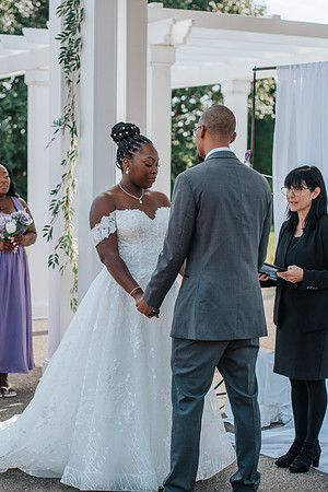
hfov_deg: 18.2
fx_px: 1024
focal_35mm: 75
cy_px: 246
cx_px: 116
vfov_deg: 27.0
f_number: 2.5
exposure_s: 1/2000
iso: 200
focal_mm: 50
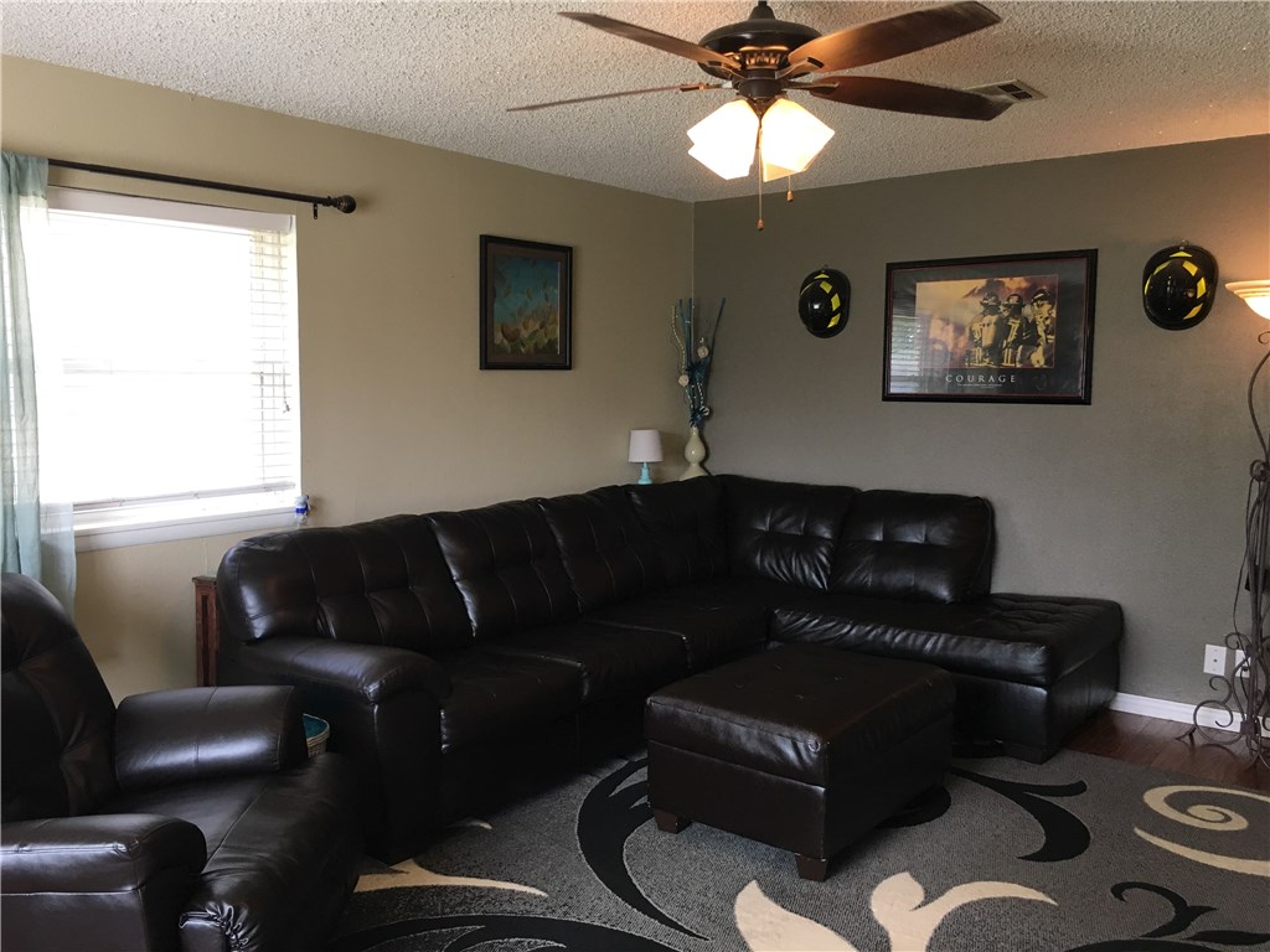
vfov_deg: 48.2
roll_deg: -0.8
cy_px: 476
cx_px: 635
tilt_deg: -5.1
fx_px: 1064
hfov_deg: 61.7
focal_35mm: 29
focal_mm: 4.15
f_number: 2.2
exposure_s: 1/30
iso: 40
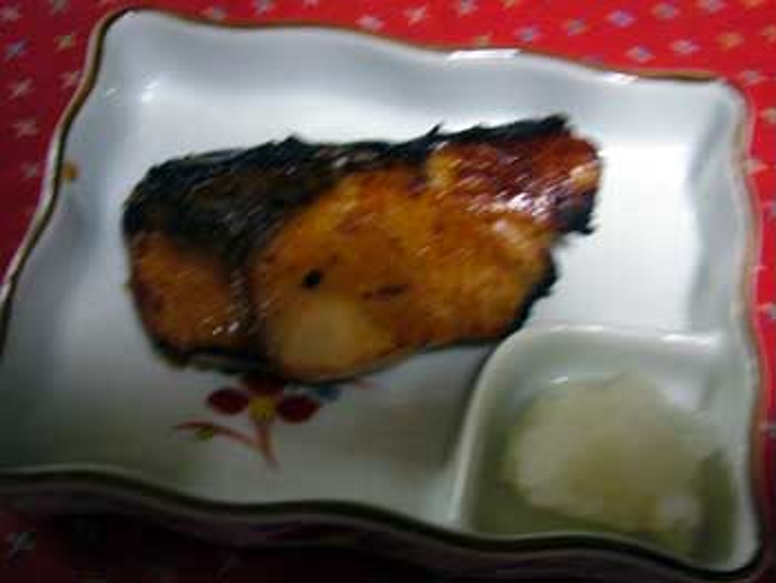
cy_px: 292
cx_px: 388
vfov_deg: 40.7
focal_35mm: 35
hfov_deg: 52.6
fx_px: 785
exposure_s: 1/10
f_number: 2.8
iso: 200
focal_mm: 5.8
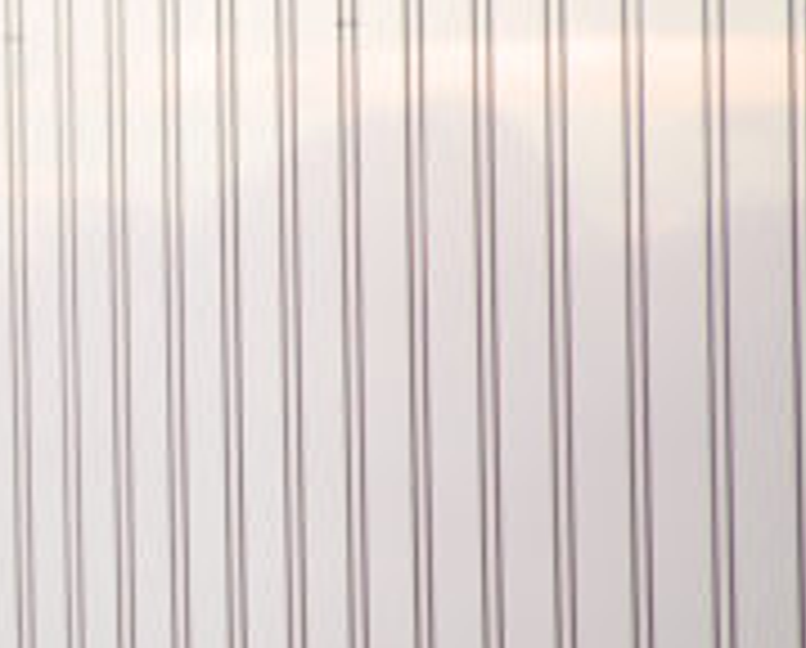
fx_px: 21635
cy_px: 490
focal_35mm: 905
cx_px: -495
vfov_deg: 1.7
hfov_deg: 2.1
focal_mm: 150
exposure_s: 1/60
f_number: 5.6
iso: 100
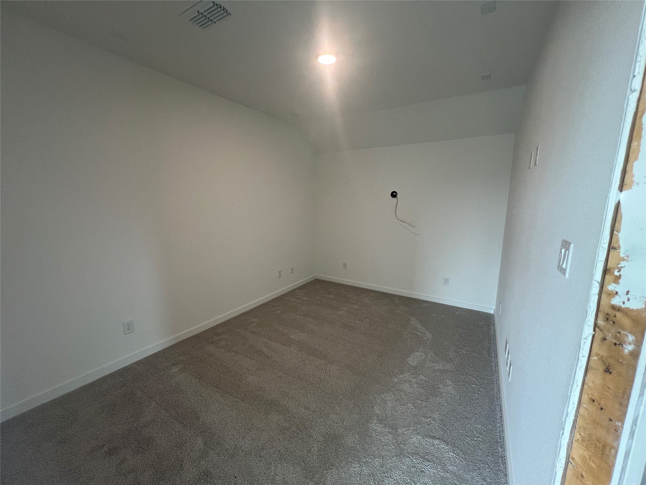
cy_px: 242
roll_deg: -0.4
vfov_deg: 89.9
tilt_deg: -9.2
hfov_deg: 106.2
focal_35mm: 13
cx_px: 323
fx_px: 243
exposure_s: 1/120
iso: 160
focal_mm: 1.57
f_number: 1.8
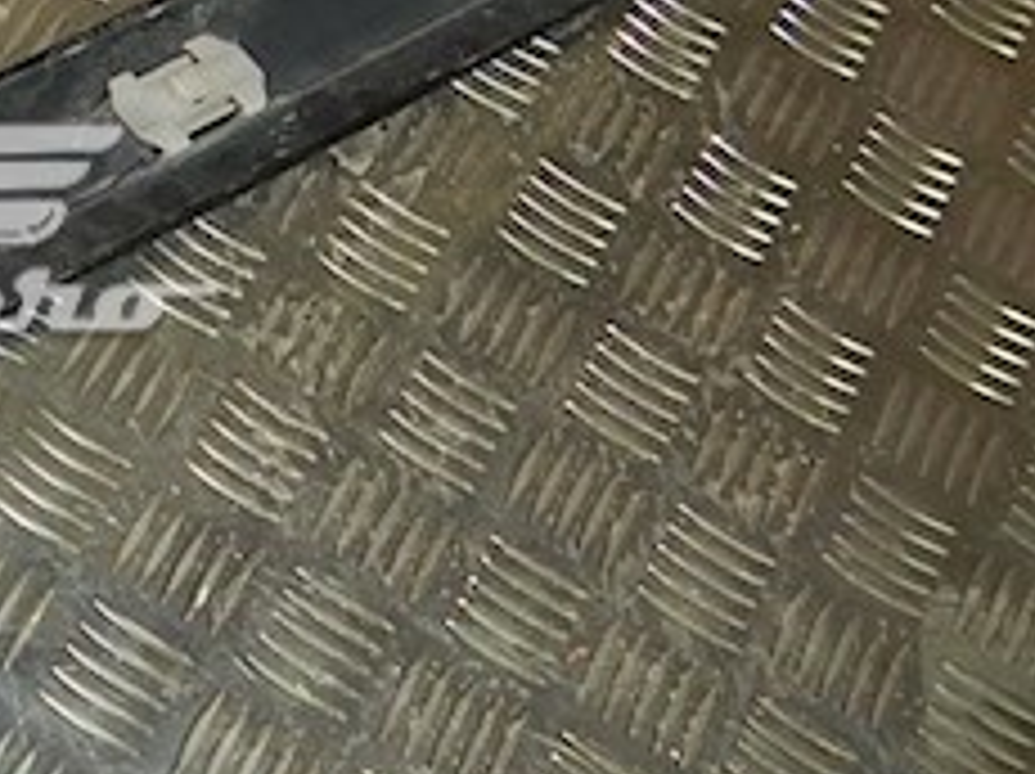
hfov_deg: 22.3
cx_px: -324
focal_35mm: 78
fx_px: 2330
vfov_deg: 18.8
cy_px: 261
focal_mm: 5
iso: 200
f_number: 3.9
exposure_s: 1/30
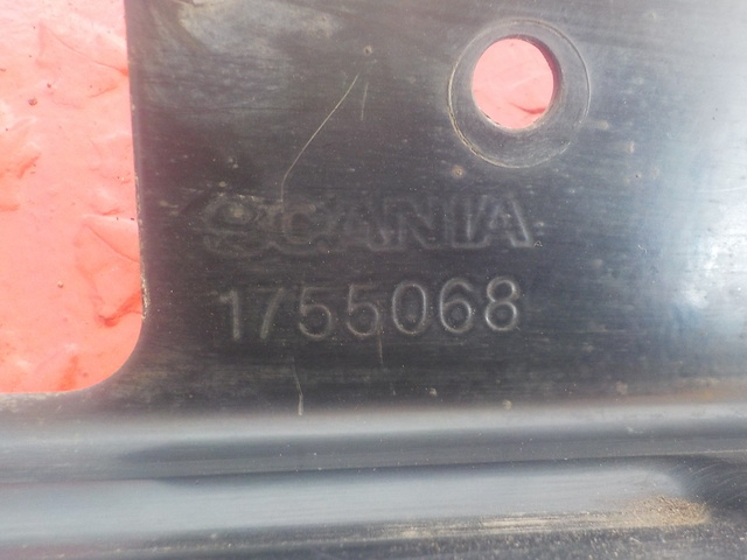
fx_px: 647
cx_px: 374
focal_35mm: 30
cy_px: 280
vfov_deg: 46.8
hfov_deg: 60.0
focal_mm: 4.1
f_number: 3.3
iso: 400
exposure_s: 1/15
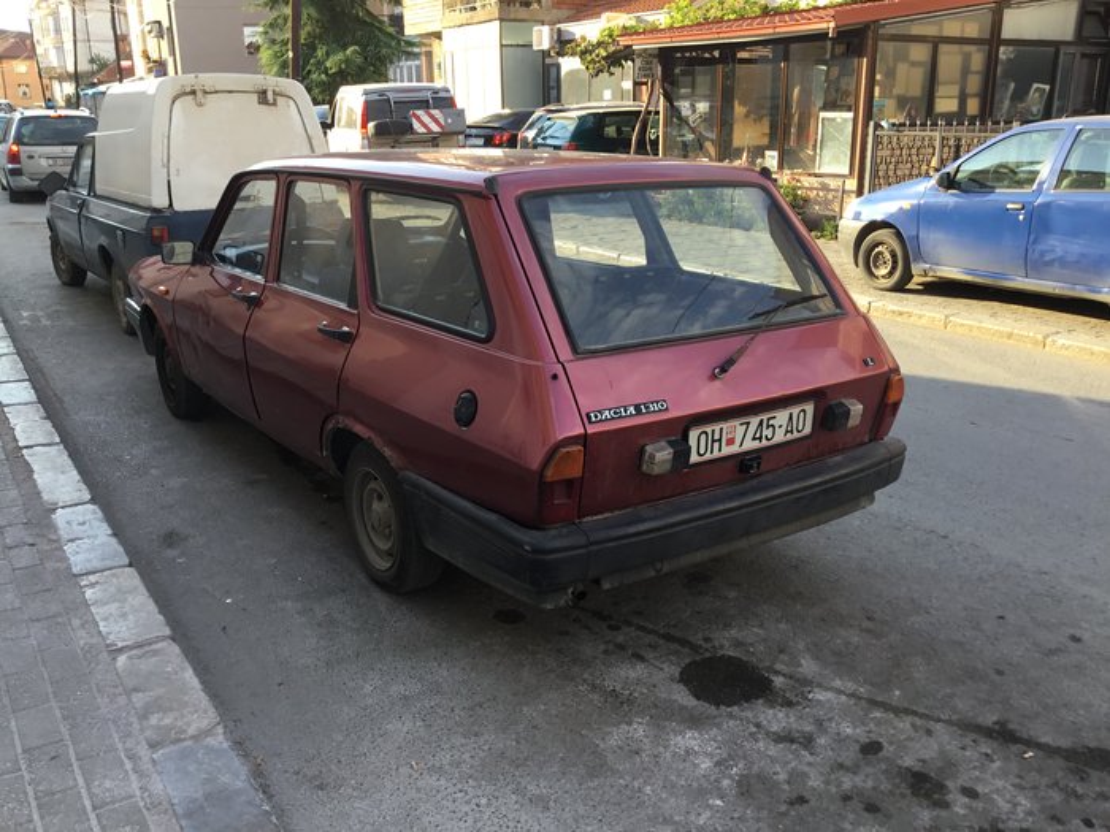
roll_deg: +1.4
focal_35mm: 31
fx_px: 994
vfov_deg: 45.4
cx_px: 555
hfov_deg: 58.4
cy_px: 416
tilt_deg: -18.8
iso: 25
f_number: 2.4
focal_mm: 3.3
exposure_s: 1/148
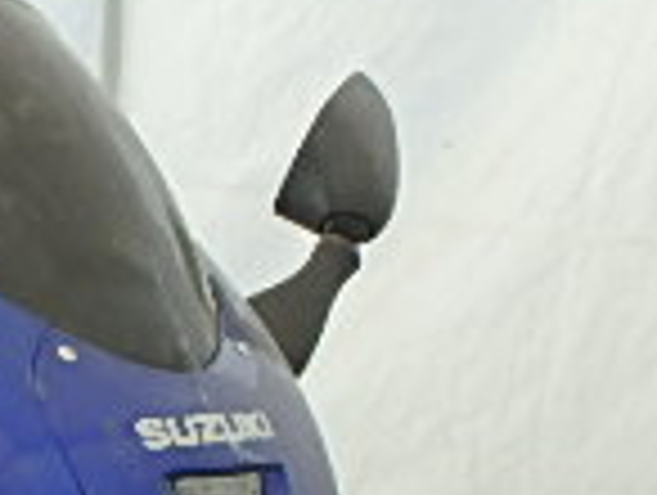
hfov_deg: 19.5
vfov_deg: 14.7
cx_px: -212
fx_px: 1749
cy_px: 796
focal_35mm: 92
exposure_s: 1/500
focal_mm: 3.7
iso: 125
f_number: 3.5
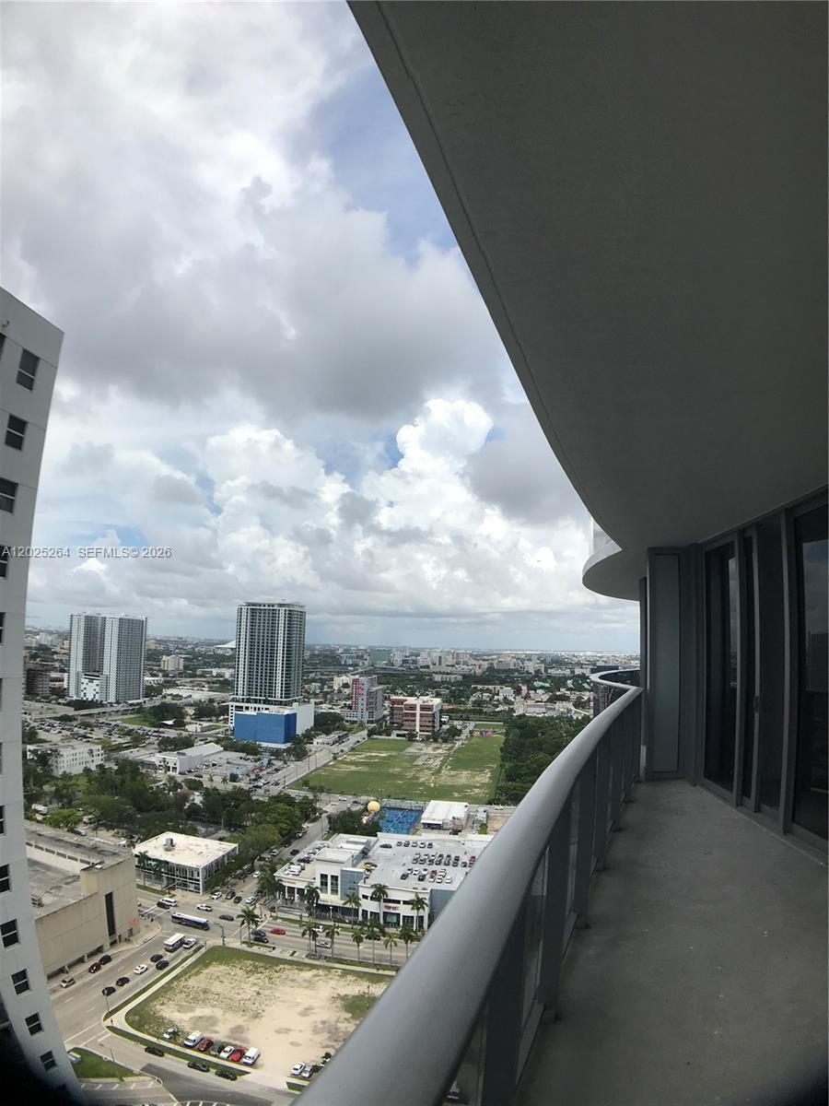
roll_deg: -1.9
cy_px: 553
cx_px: 414
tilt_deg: +9.1
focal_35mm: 28
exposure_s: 1/3690
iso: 20
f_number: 1.8
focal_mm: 3.99
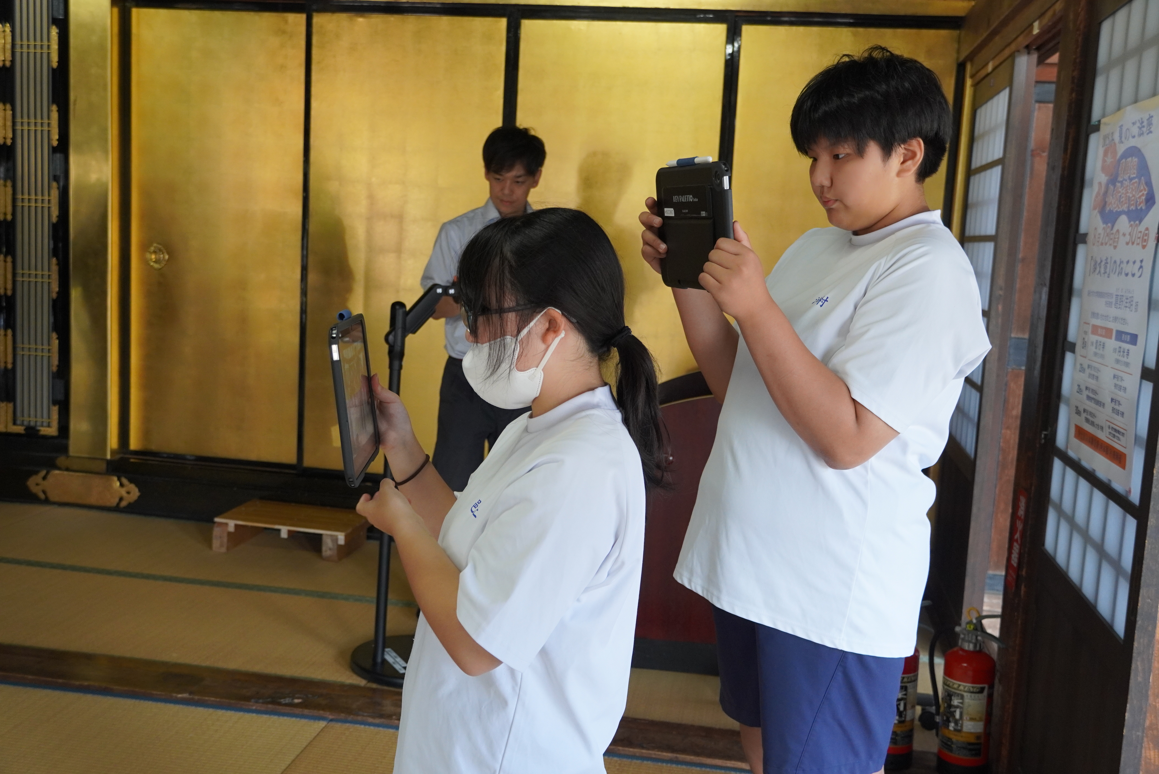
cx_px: 580
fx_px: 1208
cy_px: 387
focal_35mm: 38
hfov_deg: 51.3
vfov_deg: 35.5
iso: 1250
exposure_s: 1/160
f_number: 4
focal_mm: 25
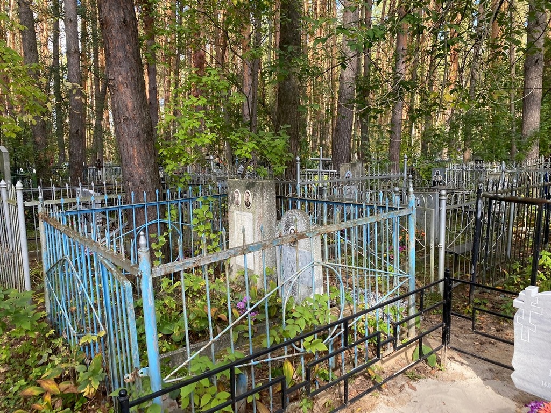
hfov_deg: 67.3
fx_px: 414
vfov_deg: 53.1
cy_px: 206
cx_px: 276
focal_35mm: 26
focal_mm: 4.25
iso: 32
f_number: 1.8
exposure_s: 1/122
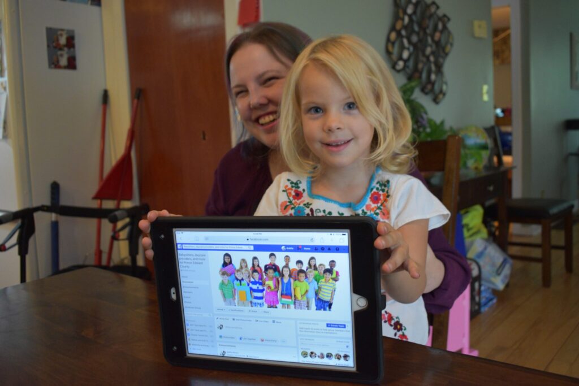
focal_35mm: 33
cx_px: 290
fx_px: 531
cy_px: 193
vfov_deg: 40.0
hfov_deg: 57.2
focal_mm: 22
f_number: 3.8
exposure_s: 1/60
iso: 1100
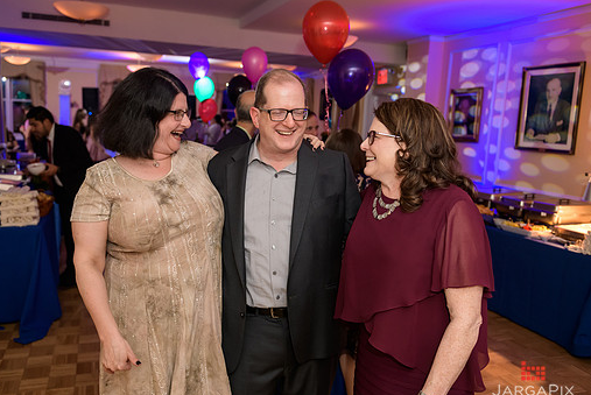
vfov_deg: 41.2
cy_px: 196
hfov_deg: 58.6
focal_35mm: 32
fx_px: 526
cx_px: 266
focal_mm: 28
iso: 800
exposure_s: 1/125
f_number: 3.2
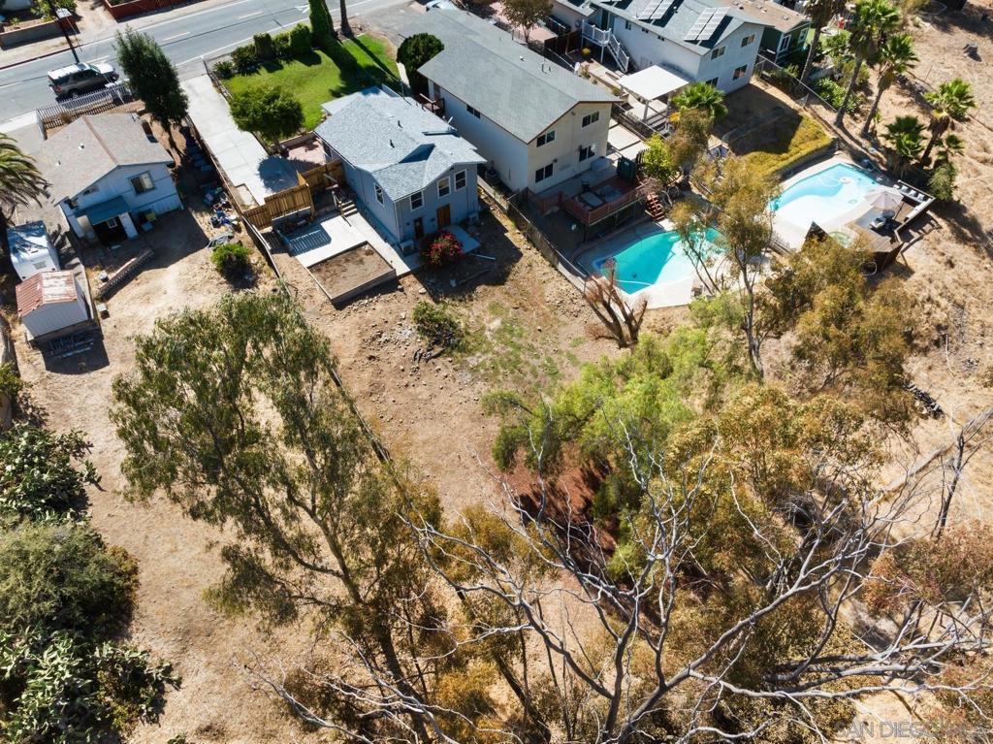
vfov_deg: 56.8
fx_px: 688
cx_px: 496
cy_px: 372
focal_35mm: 24
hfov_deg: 71.6
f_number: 8
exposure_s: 1/80
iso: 100
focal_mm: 12.29
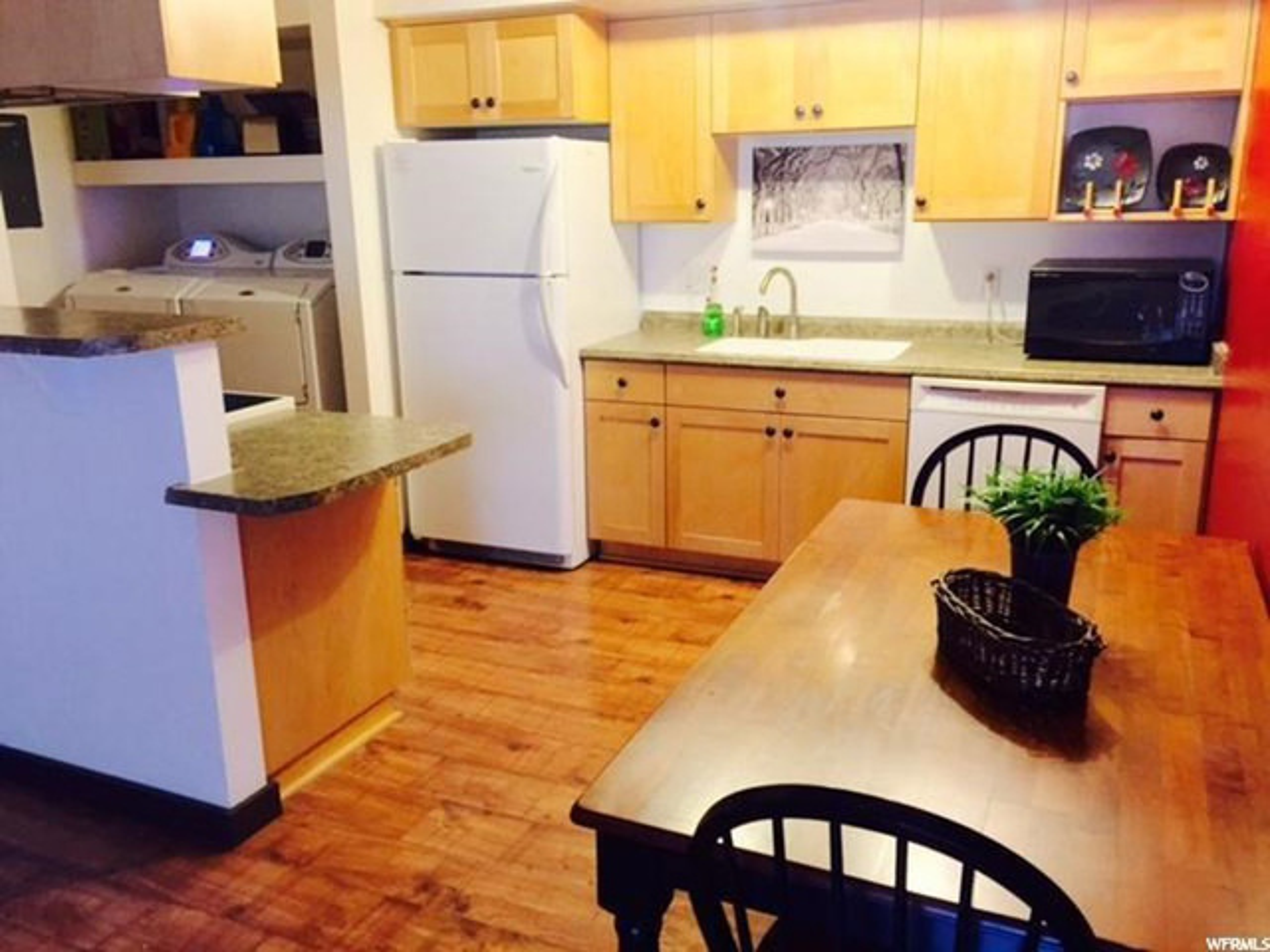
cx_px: 635
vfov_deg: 48.2
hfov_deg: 61.7
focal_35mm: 29
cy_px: 476
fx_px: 1064
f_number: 2.2
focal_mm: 4.15
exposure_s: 1/24
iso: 250
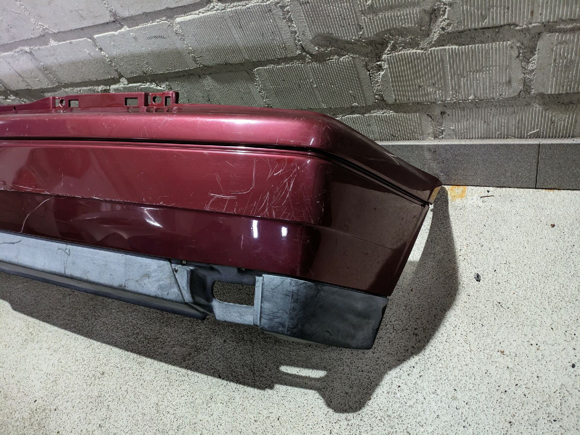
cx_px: 290
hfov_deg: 69.4
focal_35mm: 25
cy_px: 218
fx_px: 419
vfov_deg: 54.9
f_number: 1.89
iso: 283
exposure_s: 1/33.3
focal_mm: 5.43
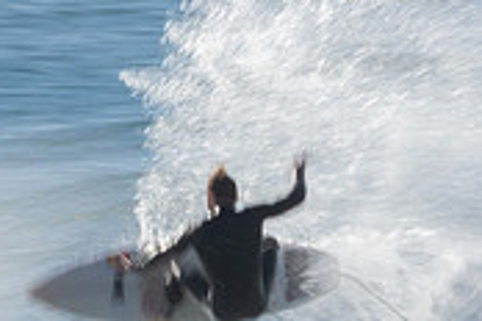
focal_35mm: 2493
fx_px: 33376
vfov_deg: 0.6
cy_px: 350
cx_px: 169
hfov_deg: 0.8
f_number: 25
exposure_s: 1/40
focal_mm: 500
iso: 100
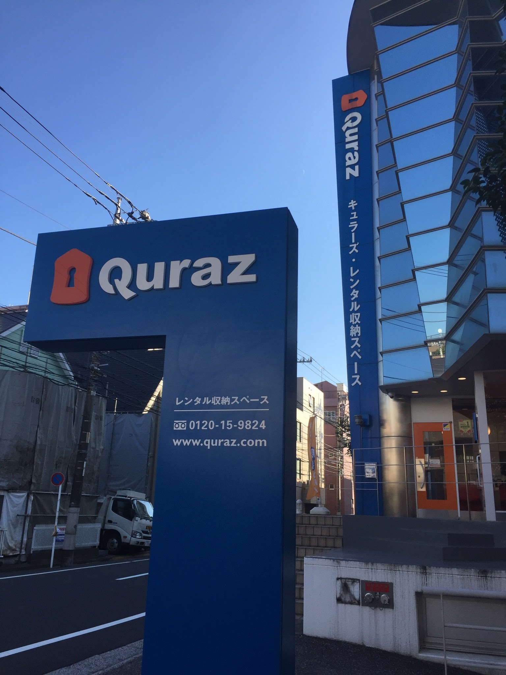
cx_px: 253
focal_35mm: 29
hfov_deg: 48.2
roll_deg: -2.7
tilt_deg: +16.3
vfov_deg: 61.7
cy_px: 338
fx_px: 565
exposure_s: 1/842
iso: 32
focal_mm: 4.15
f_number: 2.2
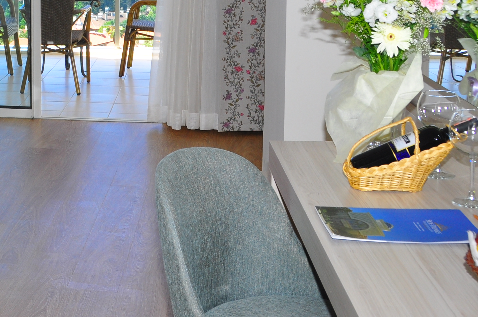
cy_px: -33
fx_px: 955
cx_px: -27
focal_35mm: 72
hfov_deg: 26.3
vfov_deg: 18.2
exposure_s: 1/160
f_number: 7.1
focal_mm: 20
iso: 250
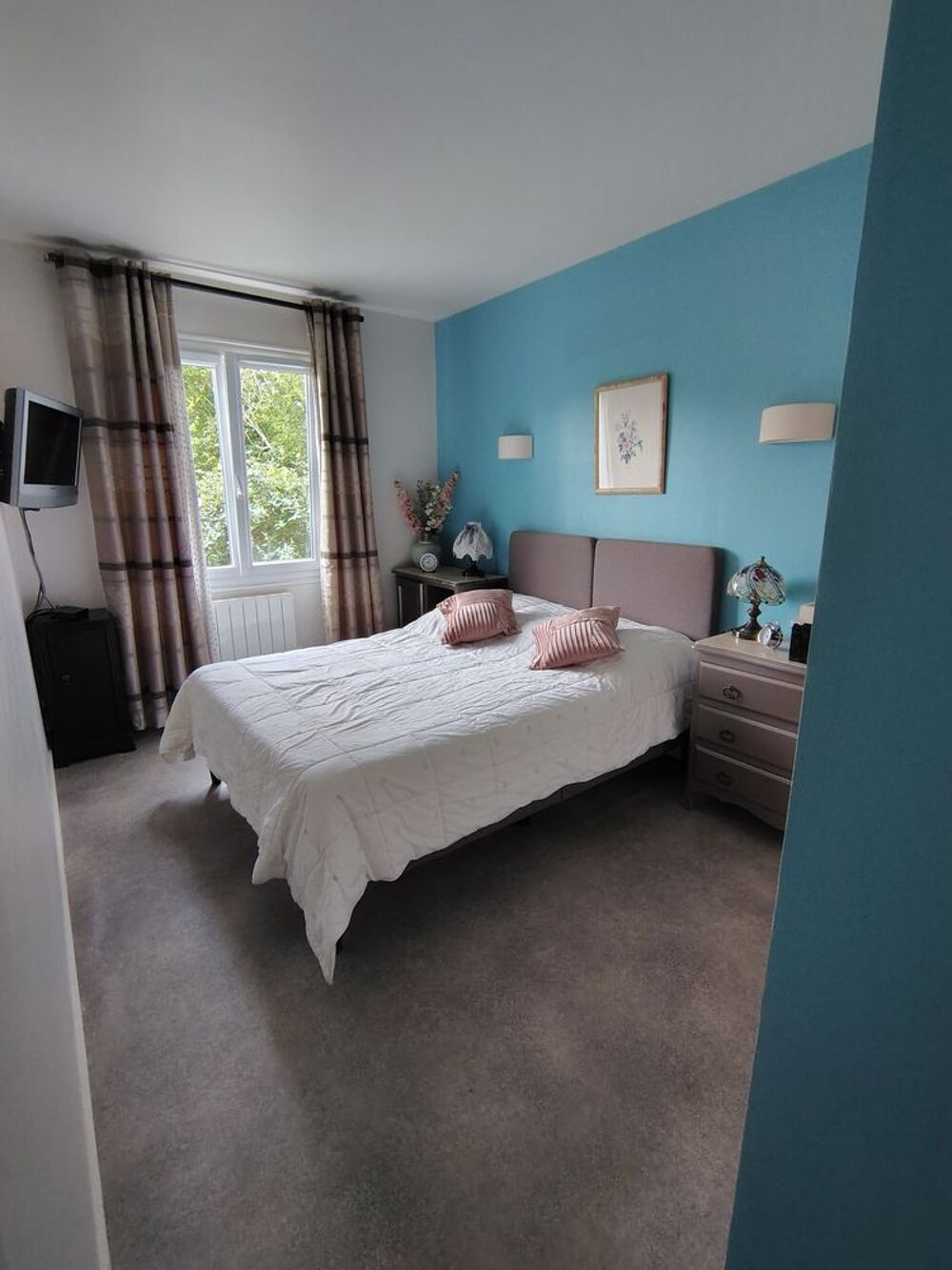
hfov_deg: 78.1
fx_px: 587
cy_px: 635
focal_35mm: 16
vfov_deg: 94.5
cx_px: 476
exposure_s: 1/25
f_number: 2.2
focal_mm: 2.13
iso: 840
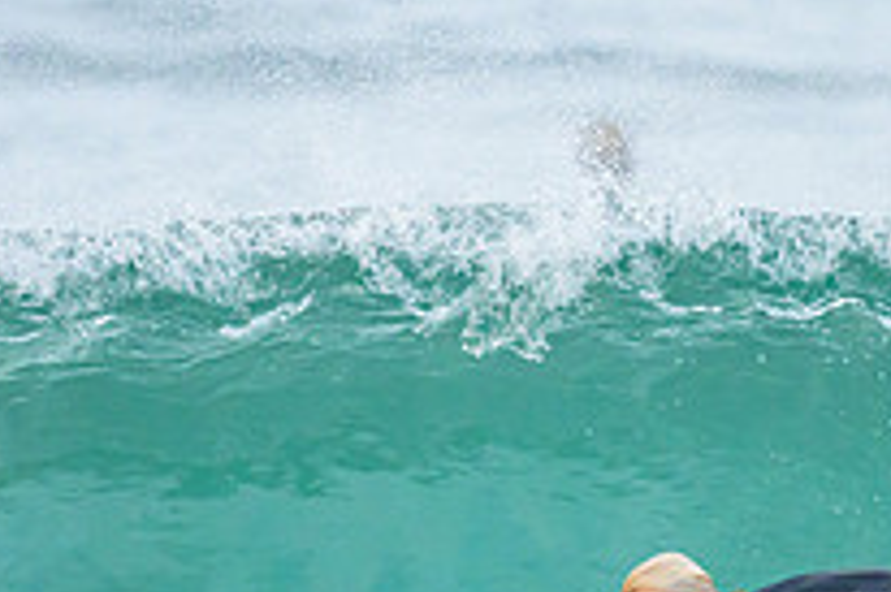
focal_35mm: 2870
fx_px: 70974
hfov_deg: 0.7
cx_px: 672
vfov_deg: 0.5
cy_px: 430
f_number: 6.3
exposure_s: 1/2000
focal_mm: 800
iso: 1400
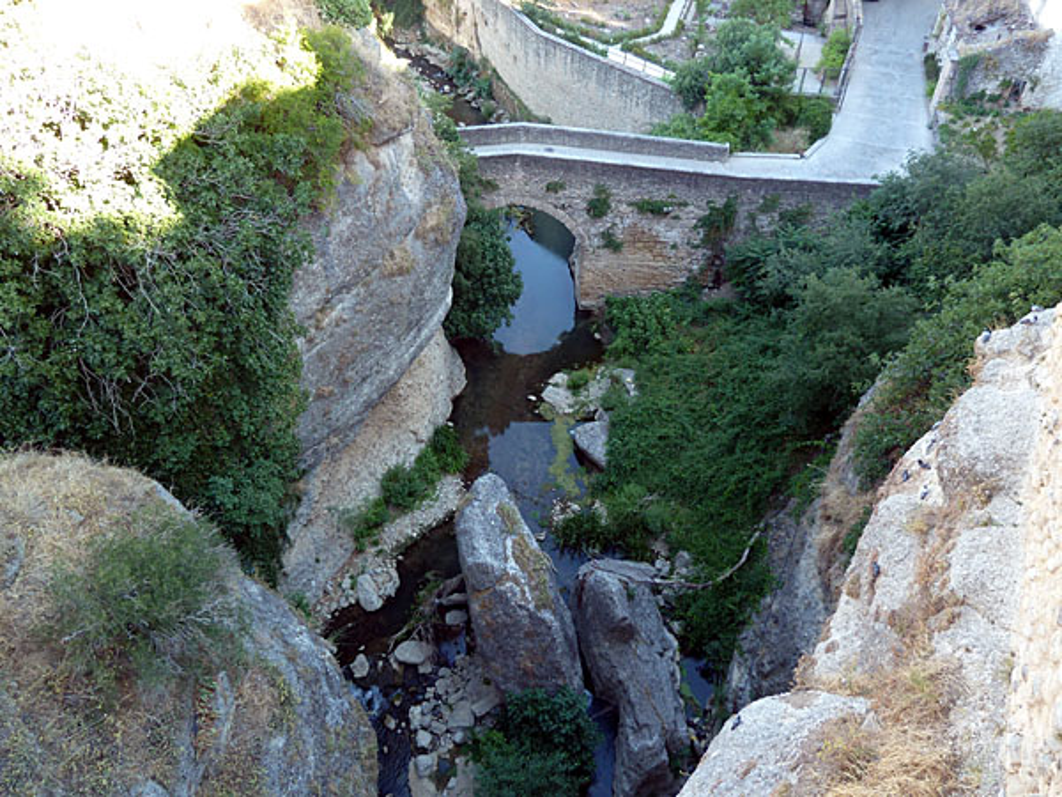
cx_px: 531
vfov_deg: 54.9
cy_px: 398
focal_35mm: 25
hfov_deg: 69.4
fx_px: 767
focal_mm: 4.1
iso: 80
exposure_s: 1/30
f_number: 3.3
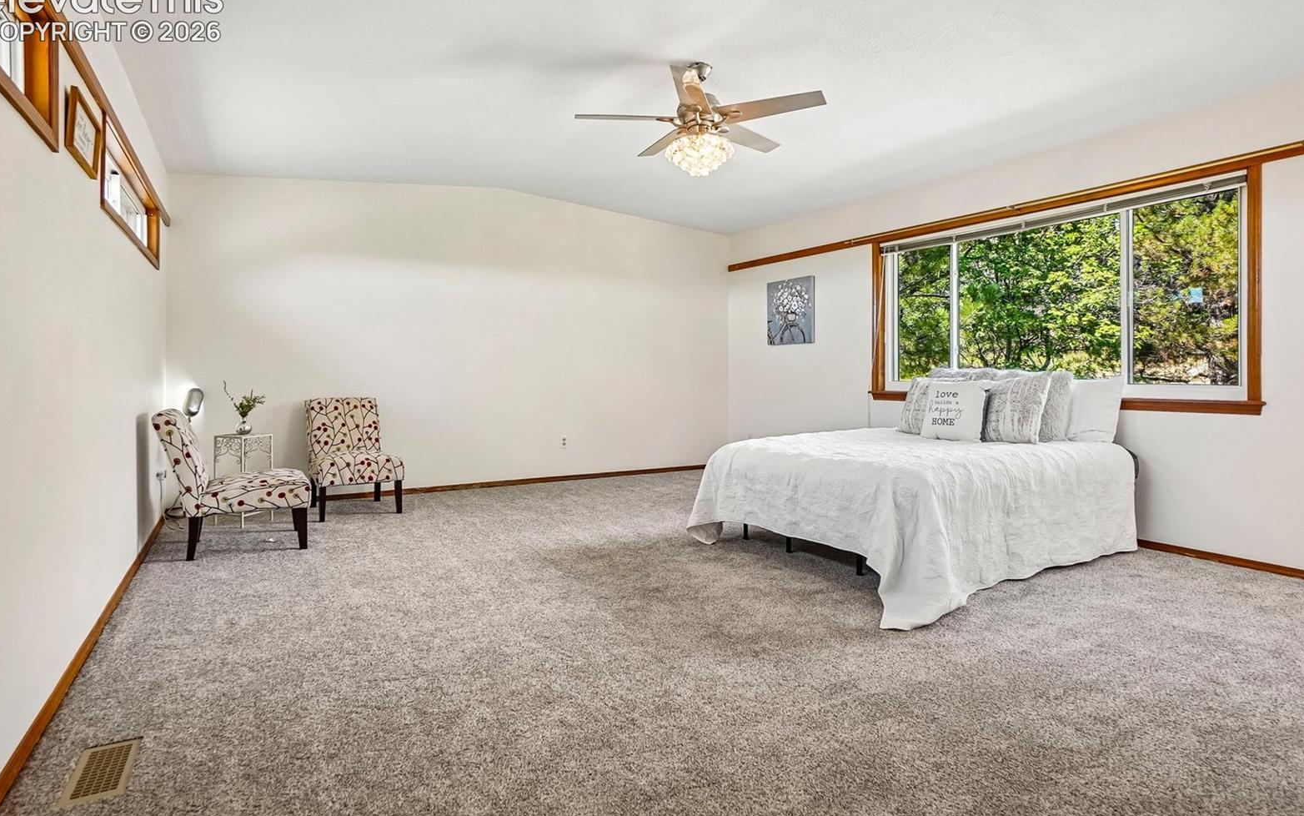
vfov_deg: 62.2
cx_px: 641
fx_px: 675
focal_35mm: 19
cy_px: 375
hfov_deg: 88.0
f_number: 8
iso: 400
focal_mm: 12
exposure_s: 1/20
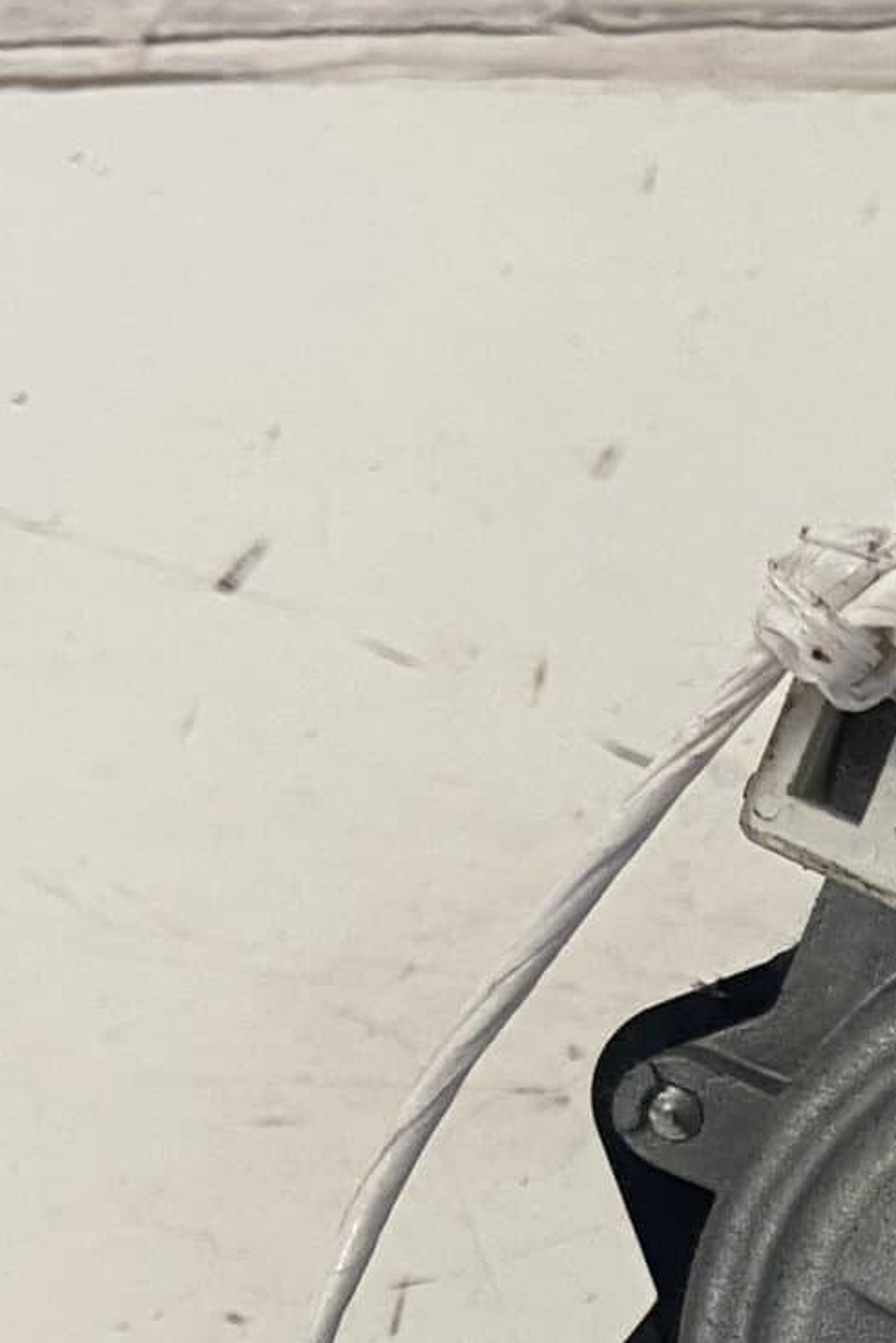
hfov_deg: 13.1
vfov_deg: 20.1
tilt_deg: -55.3
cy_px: 1671
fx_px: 3507
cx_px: 1639
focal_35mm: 94
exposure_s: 1/50
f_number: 1.8
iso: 100
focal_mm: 4.25
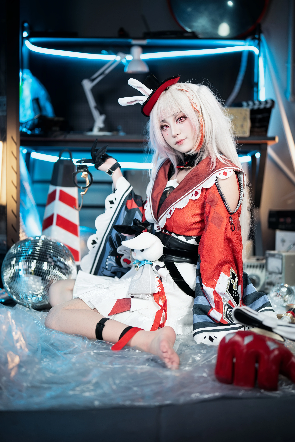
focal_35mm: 50
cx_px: 148
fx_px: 615
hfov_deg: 27.0
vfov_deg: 39.6
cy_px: 221
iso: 100
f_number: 1.4
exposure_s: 1/100
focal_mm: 50
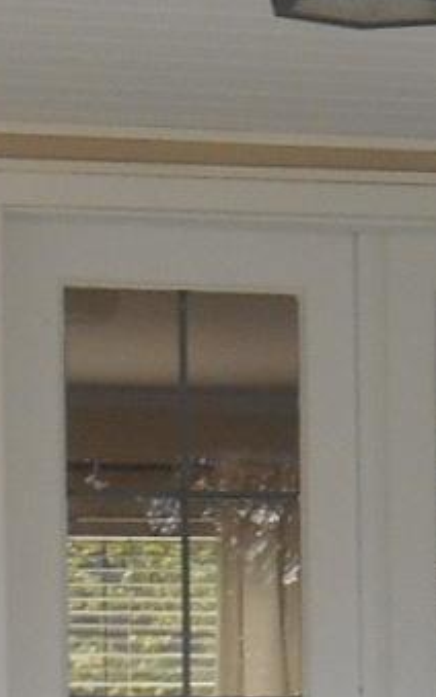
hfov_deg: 5.8
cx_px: 895
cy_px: 927
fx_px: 4181
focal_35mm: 220
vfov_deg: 9.4
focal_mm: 5.5
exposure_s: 1/60
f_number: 3.6
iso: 80
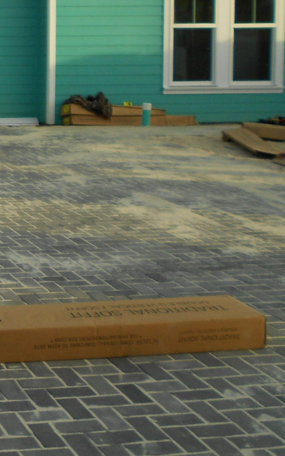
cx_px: -225
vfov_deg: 29.3
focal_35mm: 68
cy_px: 73
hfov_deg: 16.2
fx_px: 845
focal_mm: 4.6
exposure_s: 1/400
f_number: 3.2
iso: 80
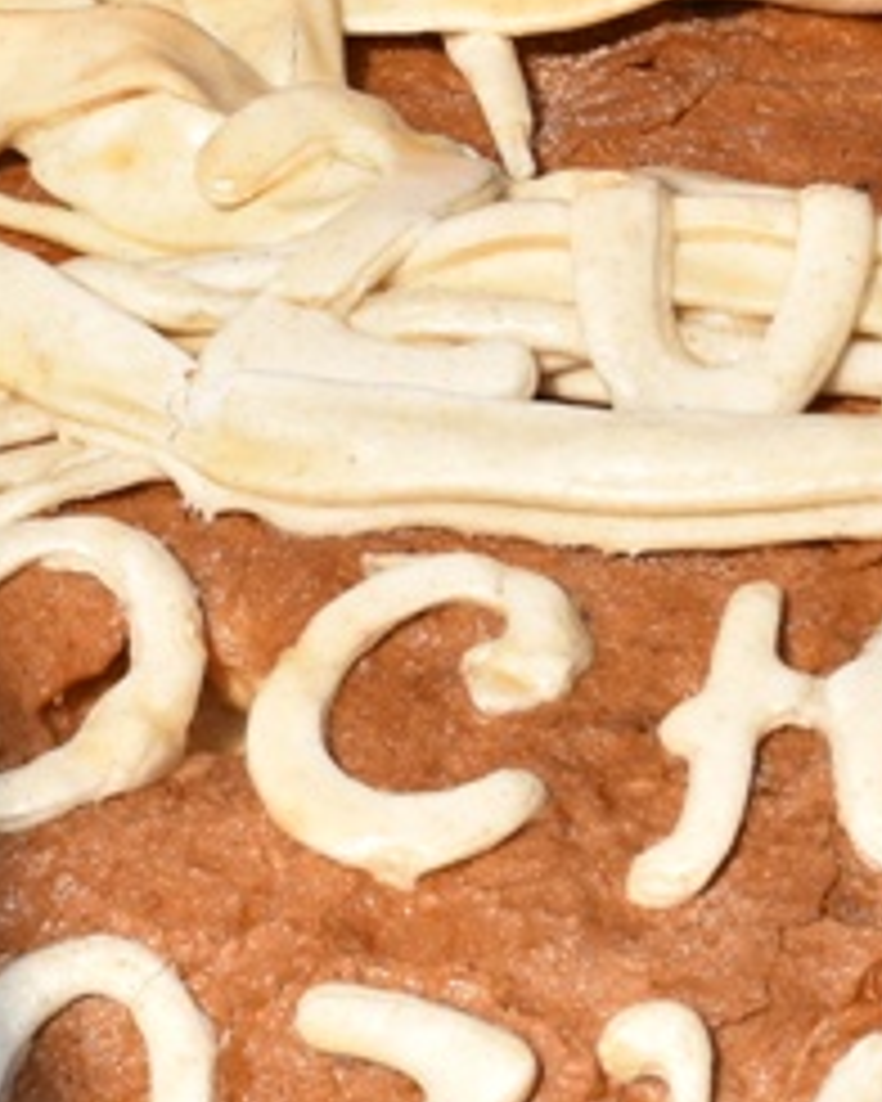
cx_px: 666
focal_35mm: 306
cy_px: 789
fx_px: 9985
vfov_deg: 6.3
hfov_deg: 5.1
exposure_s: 1/500
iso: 200
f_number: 11
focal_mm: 52
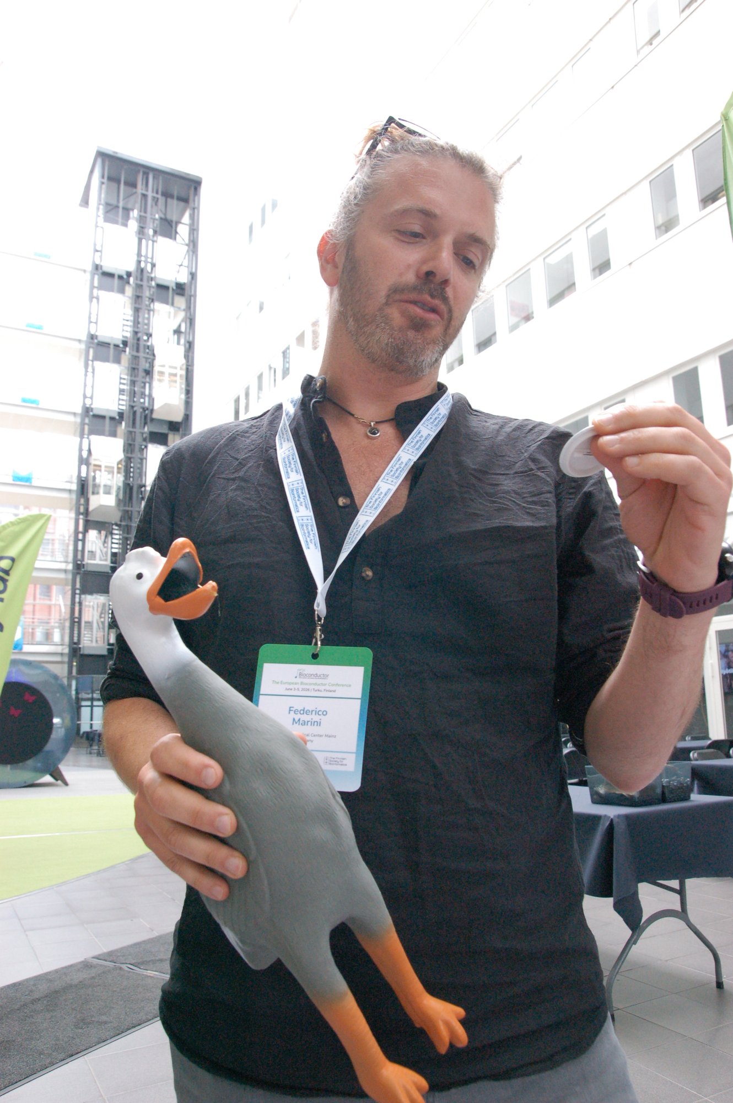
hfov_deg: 50.3
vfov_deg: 70.5
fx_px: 780
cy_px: 552
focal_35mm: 26
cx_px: 366
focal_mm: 17
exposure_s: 1/125
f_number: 9
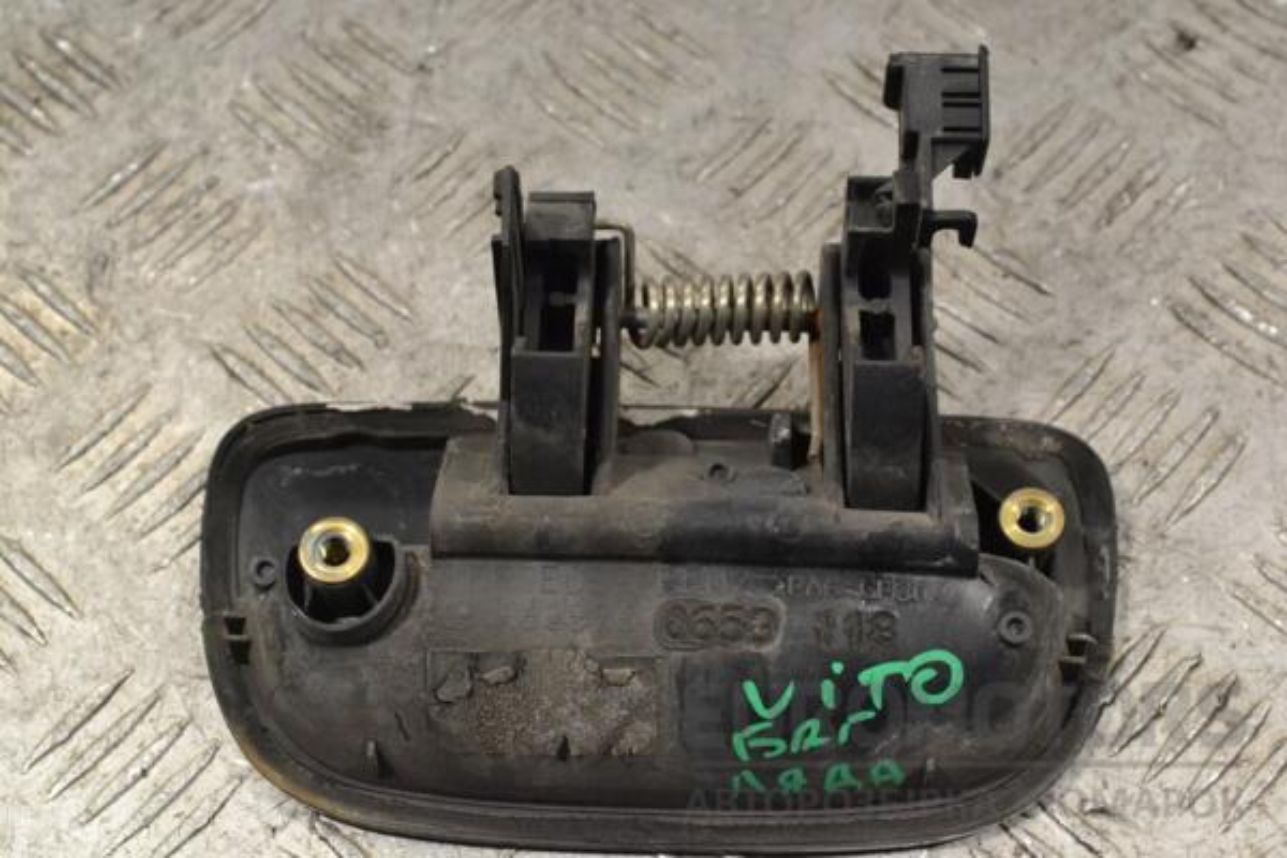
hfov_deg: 29.9
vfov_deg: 20.2
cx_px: 644
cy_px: 429
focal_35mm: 68
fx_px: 2413
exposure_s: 1/320
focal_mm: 45
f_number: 9
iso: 3200
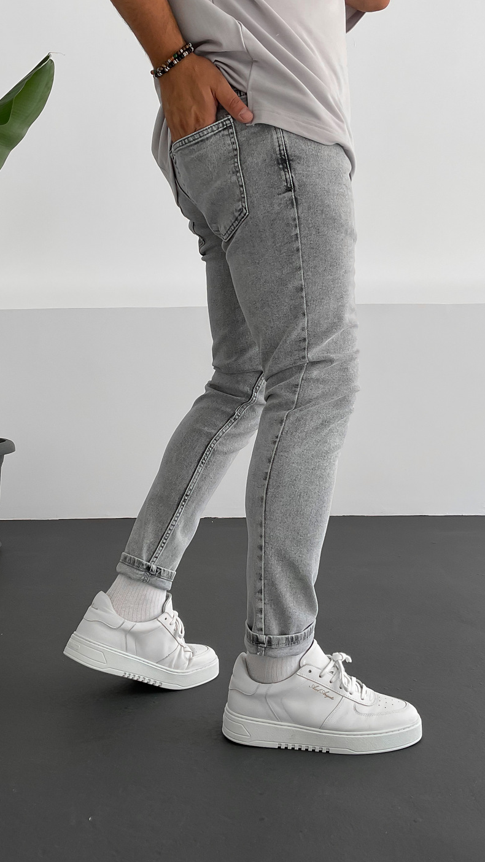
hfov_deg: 32.8
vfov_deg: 55.2
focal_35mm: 36
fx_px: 823
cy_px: 402
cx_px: 252
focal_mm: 3
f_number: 1.8
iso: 25
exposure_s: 1/120
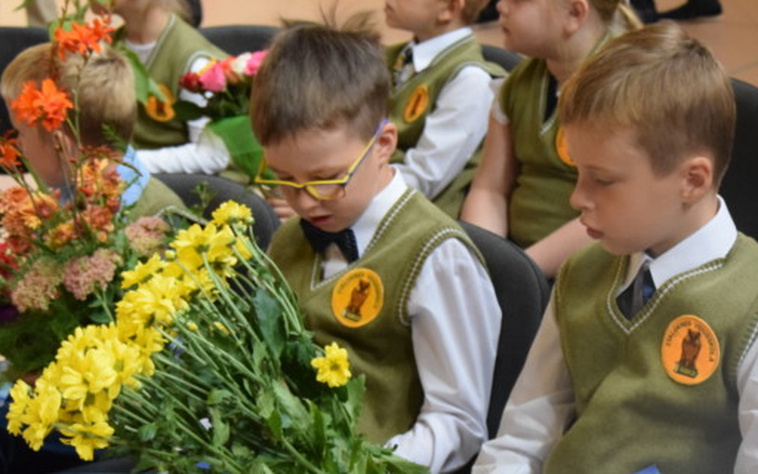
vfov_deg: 12.5
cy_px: 365
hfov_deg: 19.9
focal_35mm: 104
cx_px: 571
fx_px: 2148
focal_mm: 34
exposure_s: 1/100
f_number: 4.2
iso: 3200
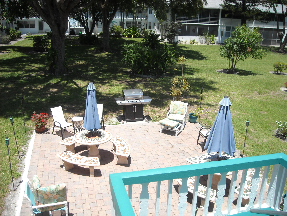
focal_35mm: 35
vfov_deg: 40.7
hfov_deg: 52.6
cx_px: 144
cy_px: 108
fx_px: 290
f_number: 5.6
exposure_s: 1/209
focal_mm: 5.7
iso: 64
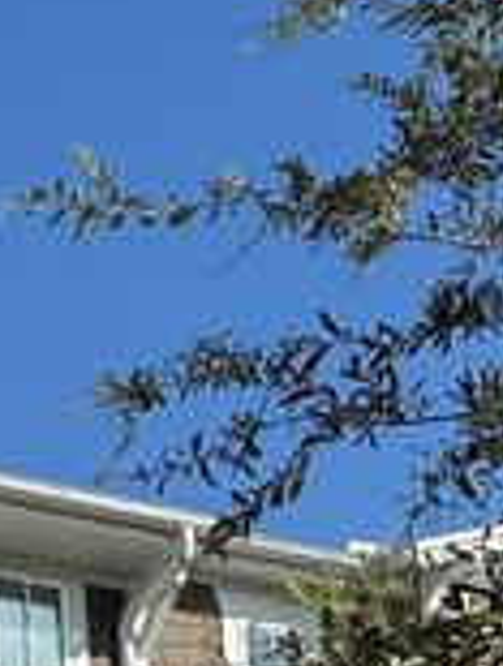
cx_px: -69
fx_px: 1987
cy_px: 956
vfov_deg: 17.4
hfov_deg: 14.1
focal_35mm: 103
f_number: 1.78
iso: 80
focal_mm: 6.76
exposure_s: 1/4975
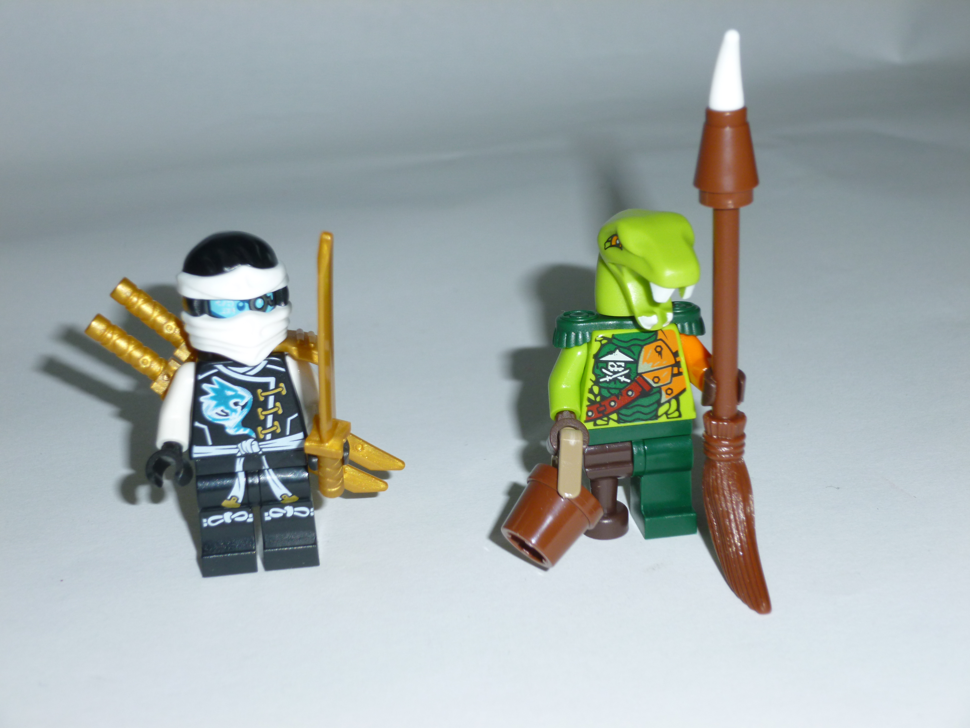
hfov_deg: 32.2
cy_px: 364
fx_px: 1681
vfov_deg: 24.4
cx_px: 485
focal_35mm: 60
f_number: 4.3
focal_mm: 10.7
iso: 100
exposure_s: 1/60
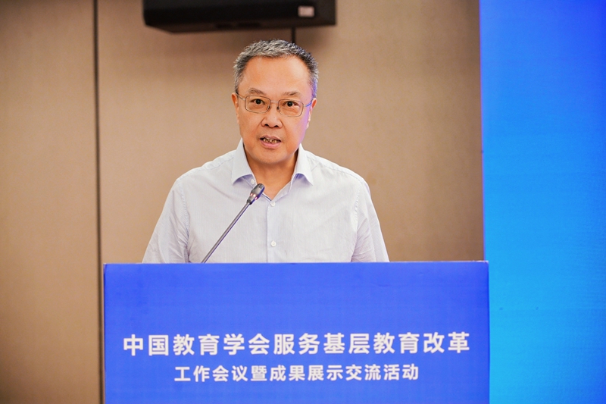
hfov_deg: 19.8
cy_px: 202
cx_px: 303
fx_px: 1733
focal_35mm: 103
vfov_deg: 13.3
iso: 1600
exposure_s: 1/200
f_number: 4
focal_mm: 103
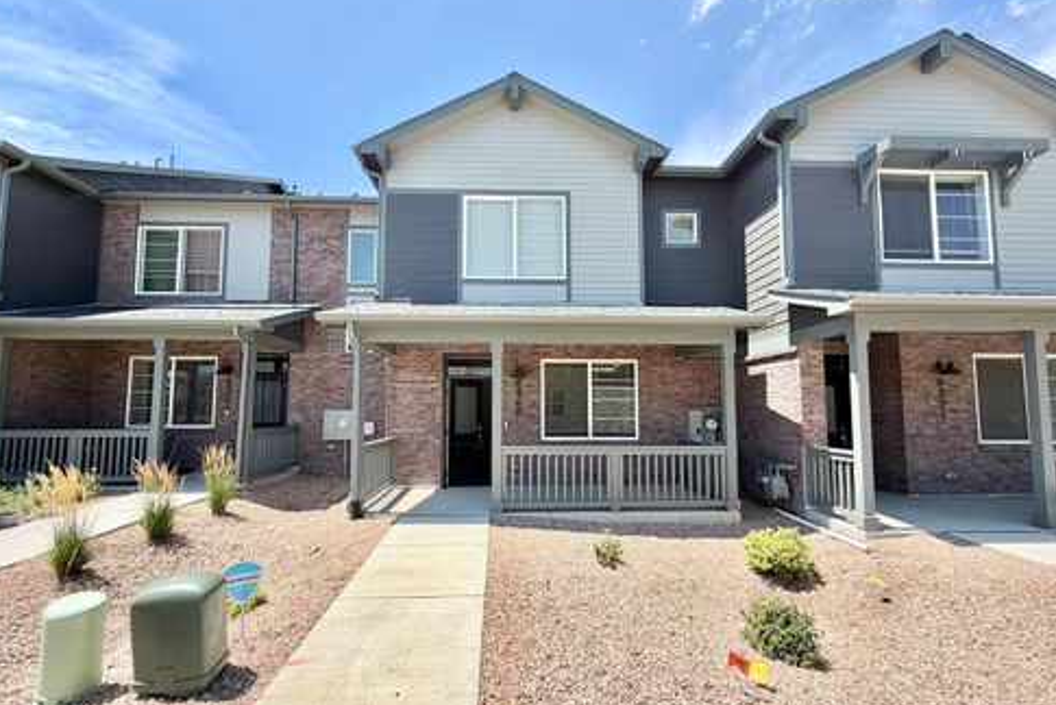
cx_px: 523
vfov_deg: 77.3
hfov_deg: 100.4
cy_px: 378
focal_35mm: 15
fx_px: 440
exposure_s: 1/770
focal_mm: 2.22
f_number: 2.2
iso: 25
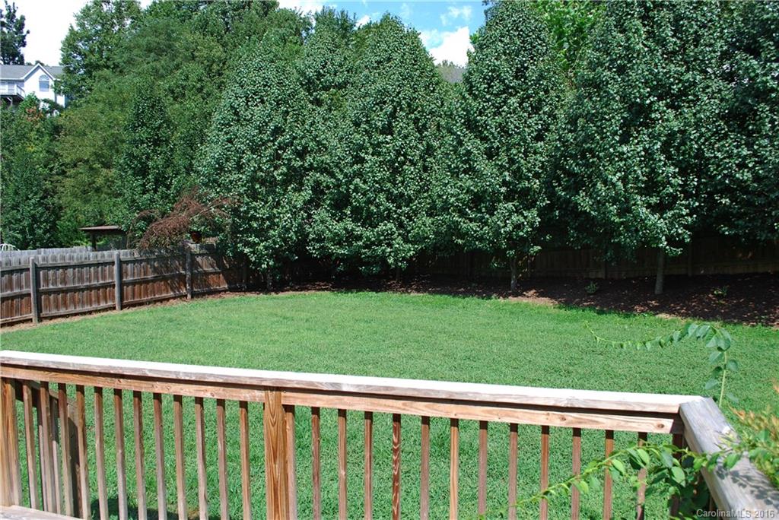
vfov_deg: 48.0
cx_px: 390
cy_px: 260
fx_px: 585
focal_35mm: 27
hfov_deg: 67.4
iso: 100
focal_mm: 18
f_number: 6.3
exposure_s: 1/160
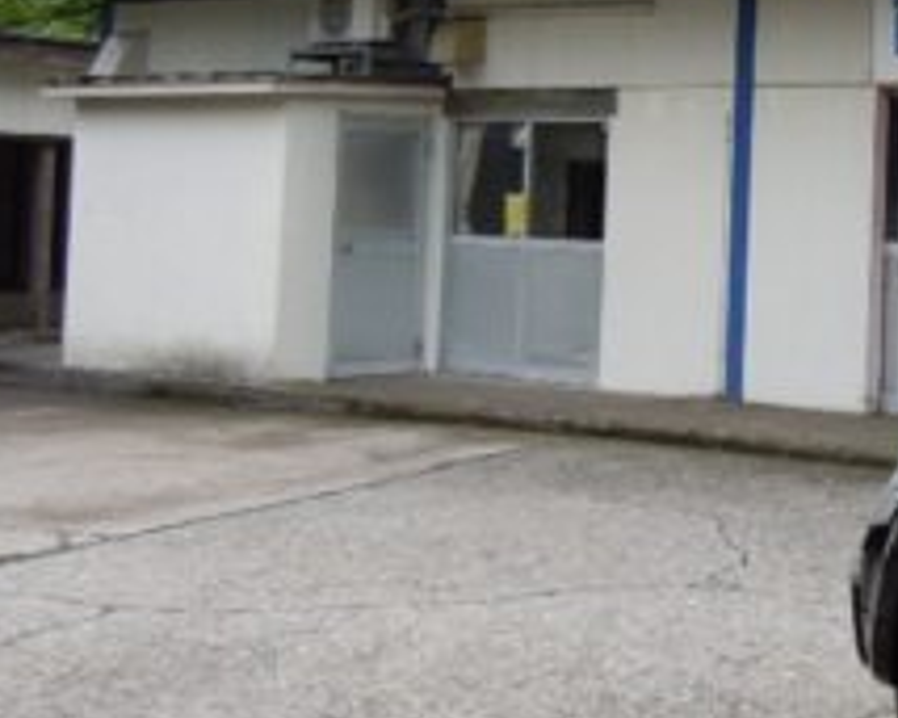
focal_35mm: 82
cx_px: 940
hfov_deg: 22.2
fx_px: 2178
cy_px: 80
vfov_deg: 18.4
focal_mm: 5.4
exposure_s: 1/400
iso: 100
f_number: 3.5
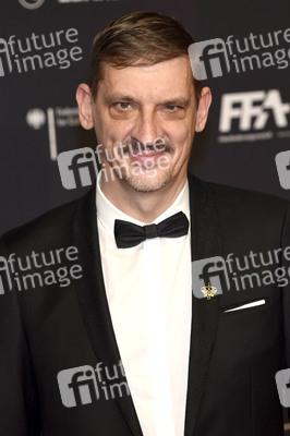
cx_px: 145
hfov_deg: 6.8
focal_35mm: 202
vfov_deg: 10.2
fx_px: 2451
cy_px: 218
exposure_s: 1/500
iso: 640
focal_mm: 135
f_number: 3.5
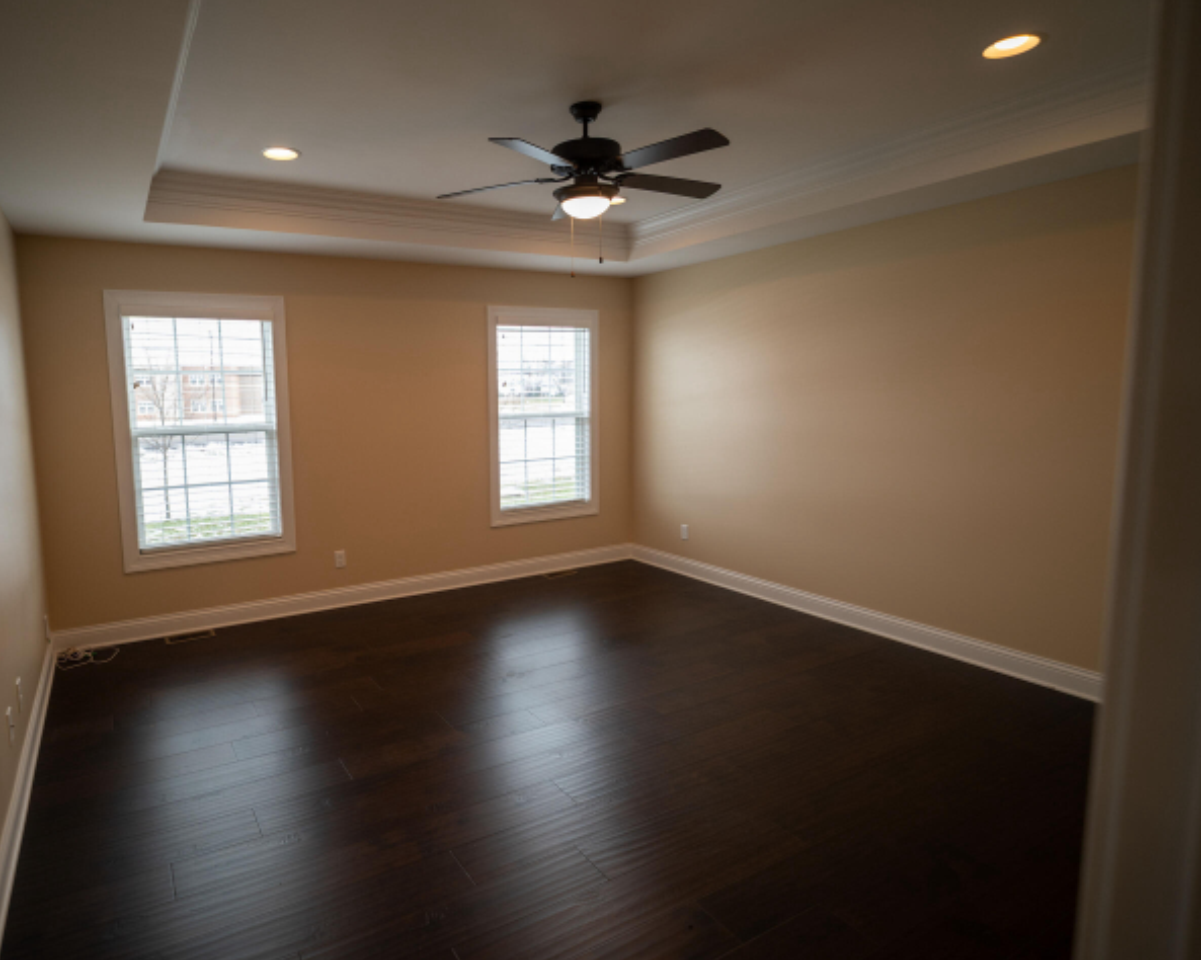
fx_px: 675
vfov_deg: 70.8
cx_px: 476
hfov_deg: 82.2
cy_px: 466
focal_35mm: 19
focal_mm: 16
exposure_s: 1/80
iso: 100
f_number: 1.8
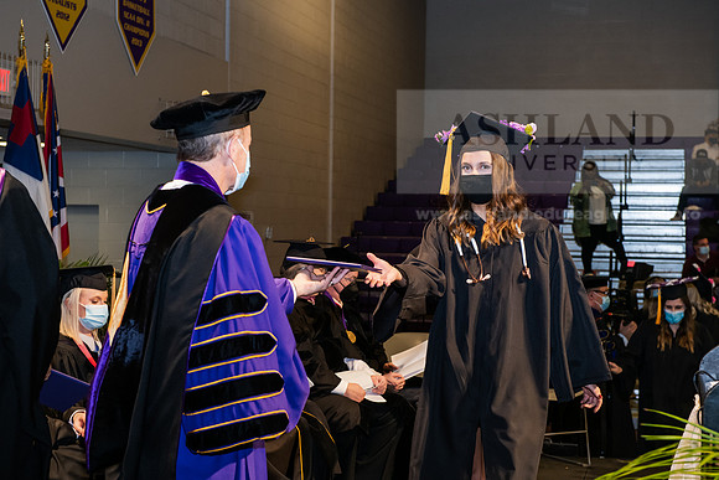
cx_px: 360
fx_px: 1318
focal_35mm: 66
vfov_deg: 20.6
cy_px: 240
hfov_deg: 30.5
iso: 1600
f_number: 6.3
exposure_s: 1/200
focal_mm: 66
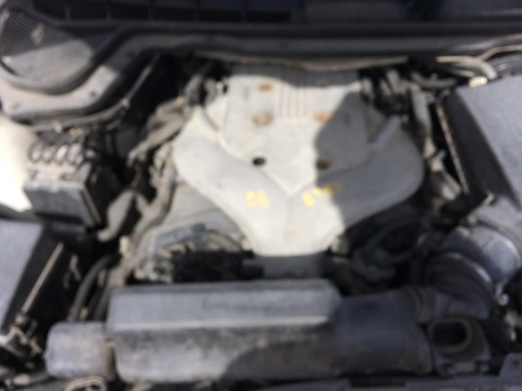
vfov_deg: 48.2
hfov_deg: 61.7
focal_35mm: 29
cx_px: 261
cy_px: 196
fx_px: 437
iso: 32
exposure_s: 1/1244
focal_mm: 4.15
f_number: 2.2
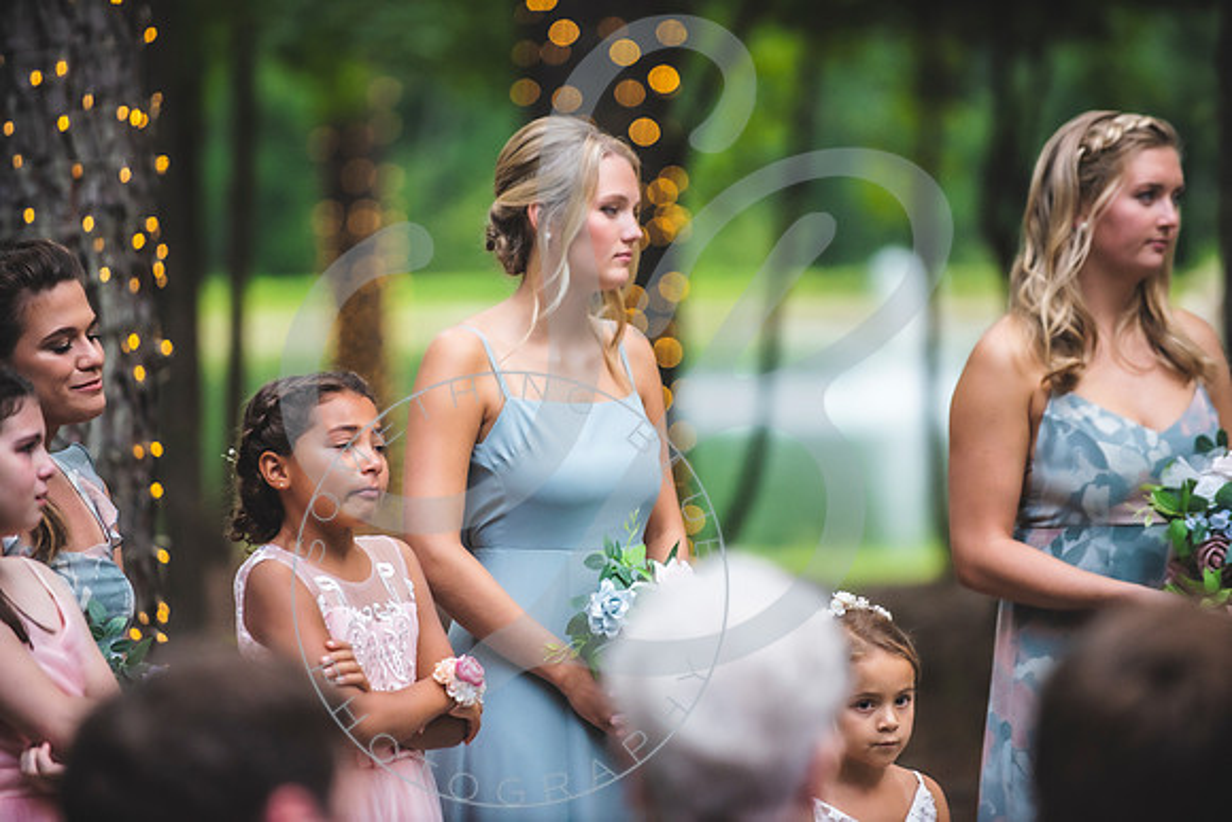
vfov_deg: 6.9
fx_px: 6846
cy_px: 411
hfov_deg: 10.3
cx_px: 616
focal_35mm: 200
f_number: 2.8
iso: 1000
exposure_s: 1/800
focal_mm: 200
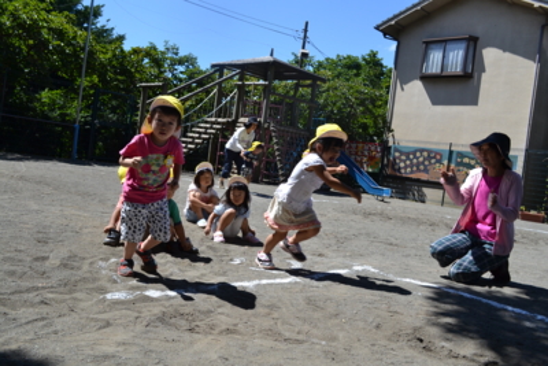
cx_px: 274
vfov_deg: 40.0
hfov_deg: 57.2
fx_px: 502
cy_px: 183
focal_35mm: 33
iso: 100
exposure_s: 1/200
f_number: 7.1
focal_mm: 22
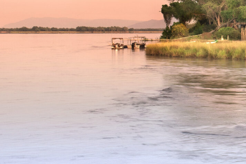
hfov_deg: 17.7
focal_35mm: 111
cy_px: 49
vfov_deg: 12.3
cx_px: 281
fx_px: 759
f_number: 8
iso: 200
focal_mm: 31
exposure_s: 1/3
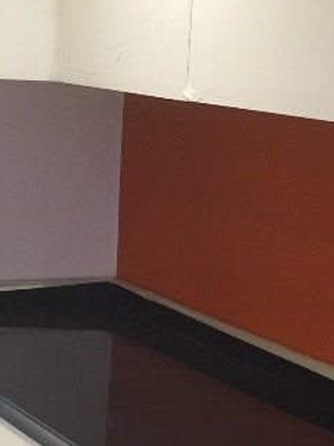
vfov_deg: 17.9
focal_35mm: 110
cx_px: 199
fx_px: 1415
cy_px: 199
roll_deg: +0.6
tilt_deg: -4.2
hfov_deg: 13.5
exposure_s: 1/33
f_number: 2.2
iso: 64
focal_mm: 4.15
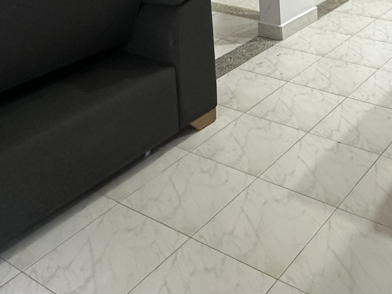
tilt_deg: -6.7
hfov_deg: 36.2
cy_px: -107
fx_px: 566
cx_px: 342
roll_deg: +1.4
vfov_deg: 24.6
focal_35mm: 50
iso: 400
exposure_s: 1/60
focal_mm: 2.22
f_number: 2.2
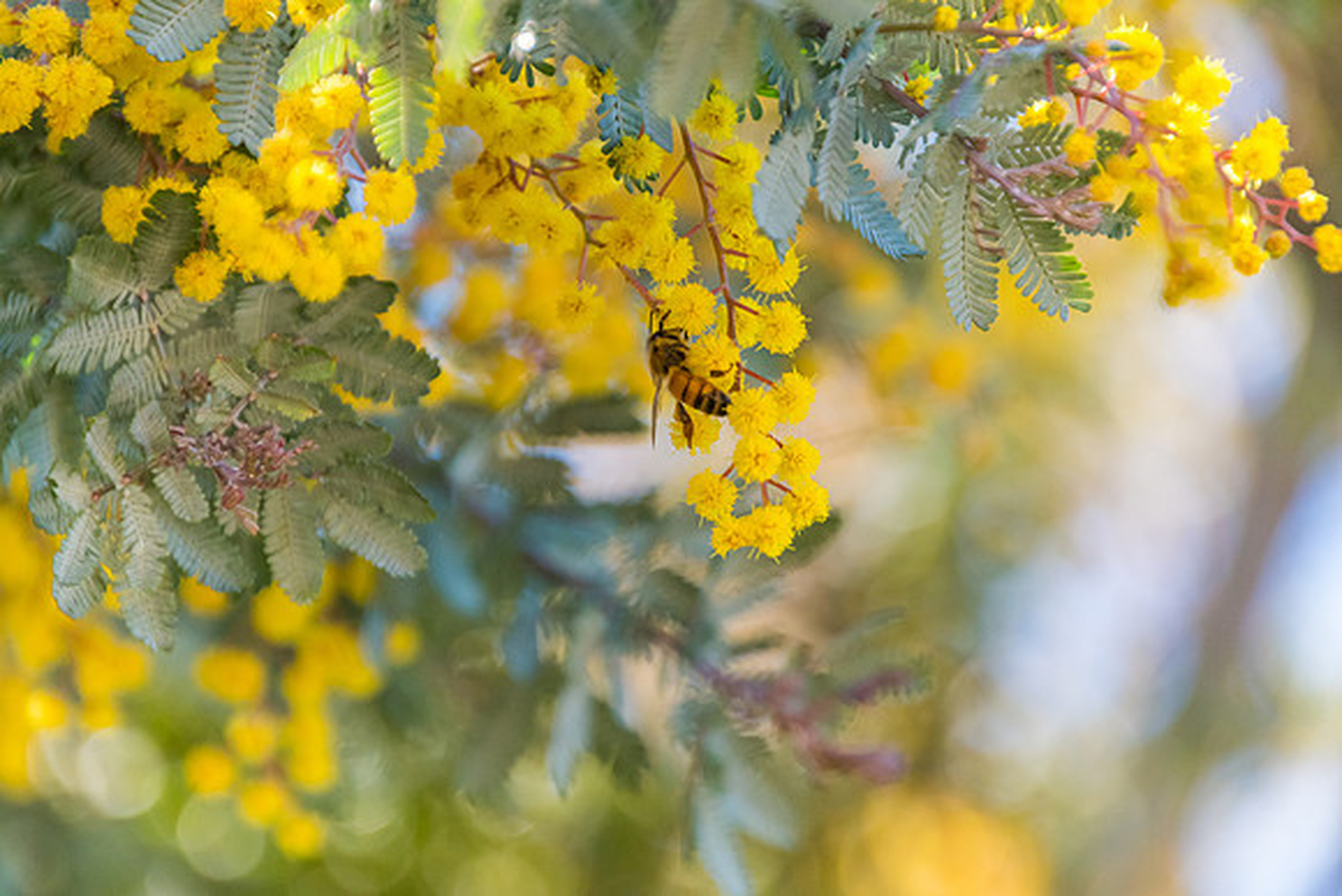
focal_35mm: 600
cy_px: 448
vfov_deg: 2.3
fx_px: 22371
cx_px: 671
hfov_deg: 3.4
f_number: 6.3
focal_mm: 400
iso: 800
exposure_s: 1/640
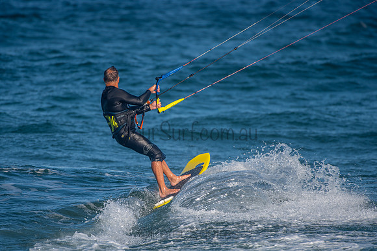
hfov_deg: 3.5
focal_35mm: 587
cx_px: 158
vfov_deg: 2.3
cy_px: 153
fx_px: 6145
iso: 31
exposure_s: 1/640
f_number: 5.6
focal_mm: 480
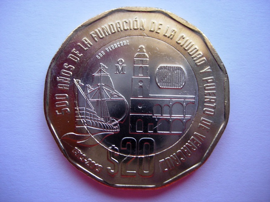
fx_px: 296
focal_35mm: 38
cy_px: 101
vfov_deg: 37.7
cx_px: 135
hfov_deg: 49.0
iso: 129
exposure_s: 1/32
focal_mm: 7.8
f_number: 2.8
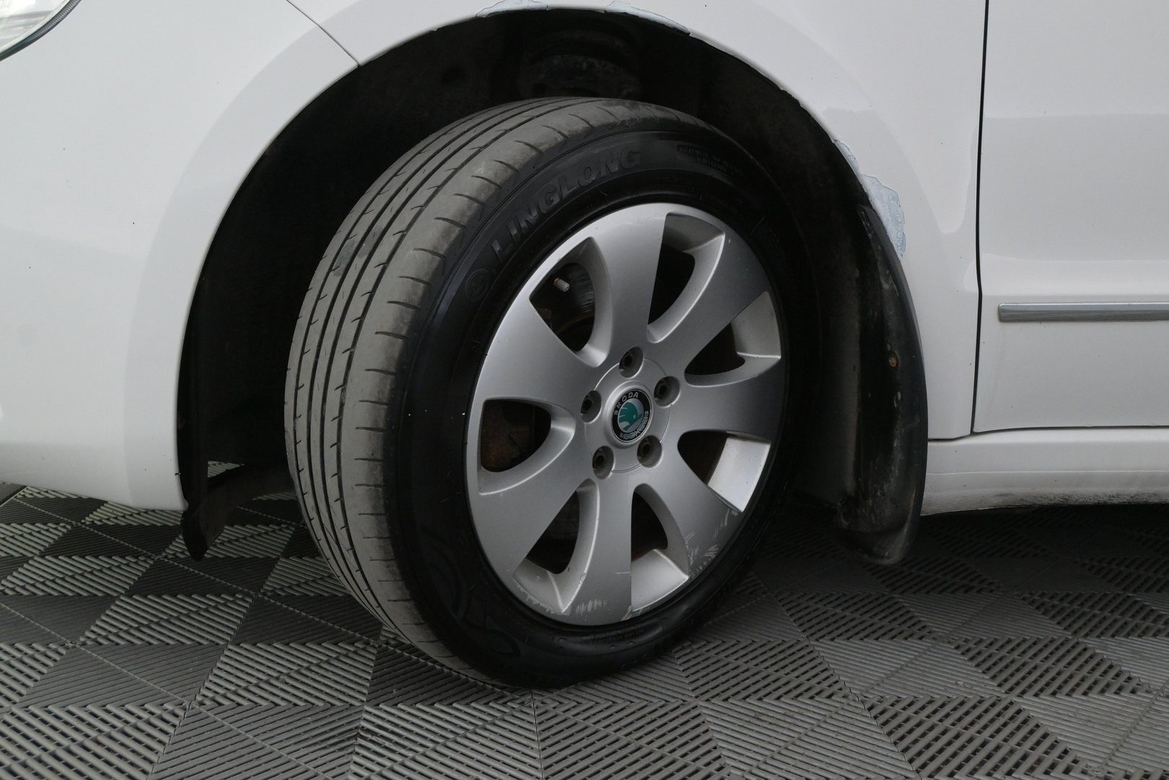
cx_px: 584
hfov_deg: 56.1
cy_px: 390
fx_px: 1096
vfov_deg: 39.1
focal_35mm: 34
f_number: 5.6
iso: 2500
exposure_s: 1/125
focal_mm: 22.5
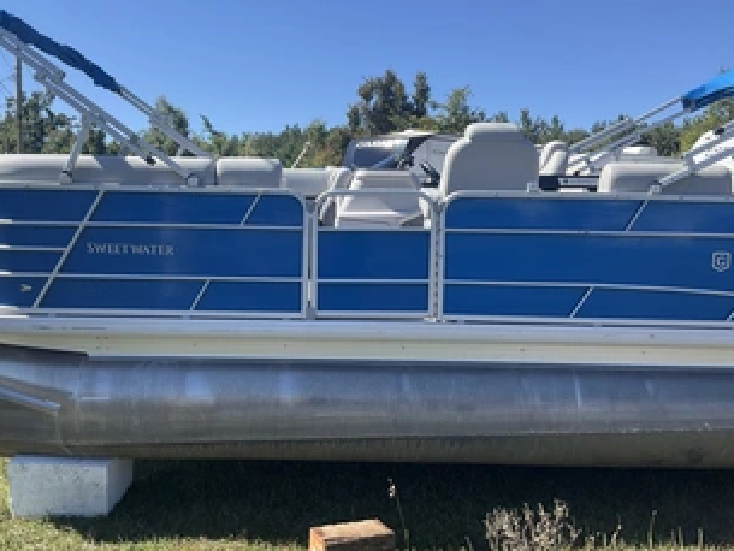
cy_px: 262
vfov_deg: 37.7
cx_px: 332
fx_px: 806
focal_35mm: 38
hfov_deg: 48.9
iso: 25
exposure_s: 1/1144
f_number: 1.8
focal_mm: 3
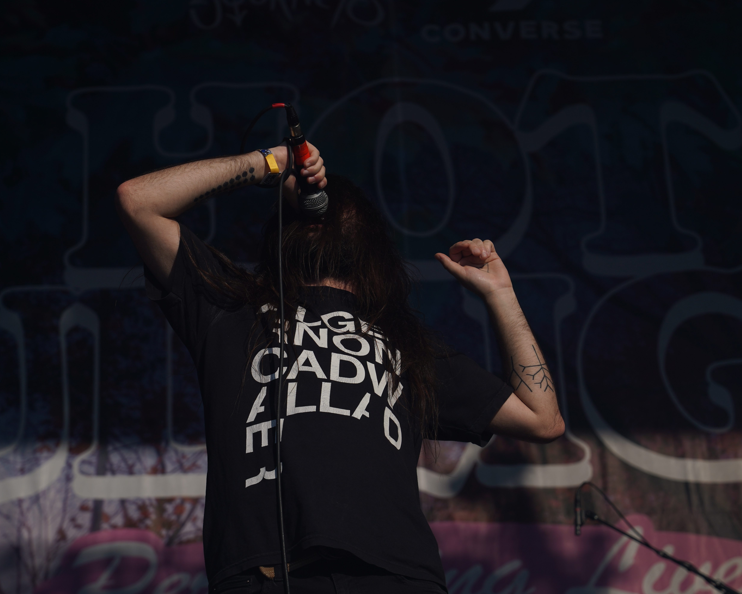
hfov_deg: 16.2
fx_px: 2613
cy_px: 299
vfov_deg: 13.0
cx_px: 349
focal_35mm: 119
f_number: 8
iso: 100
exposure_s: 1/1000
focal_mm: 105
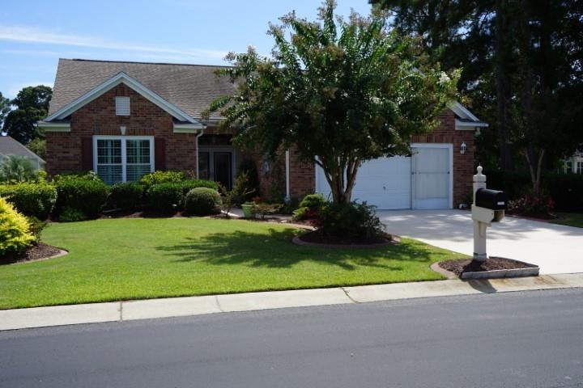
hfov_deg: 54.4
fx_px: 567
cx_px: 292
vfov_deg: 37.9
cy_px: 194
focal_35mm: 35
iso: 100
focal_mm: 35
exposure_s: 1/125
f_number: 11
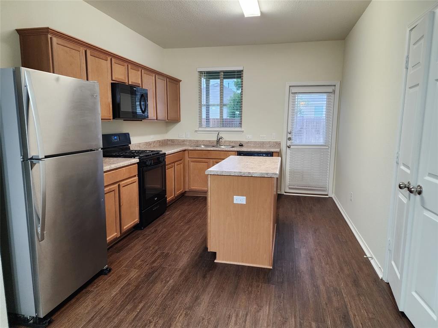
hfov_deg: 73.9
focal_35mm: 23
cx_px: 219
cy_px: 164
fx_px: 291
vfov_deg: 58.9
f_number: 1.8
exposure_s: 1/120
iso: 640
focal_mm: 6.4
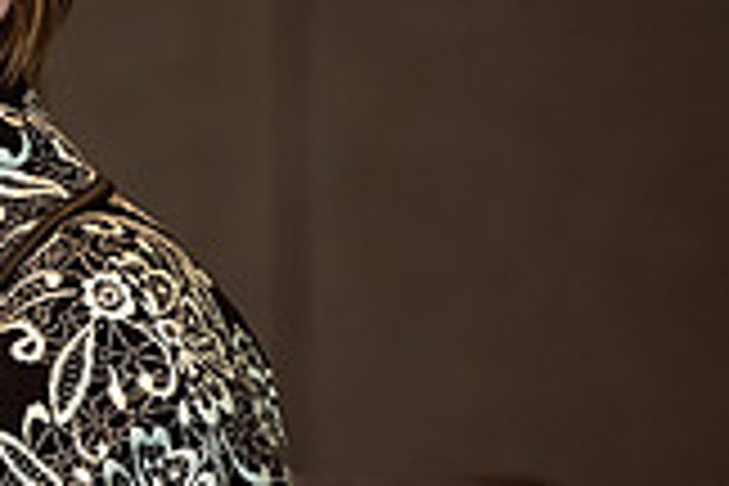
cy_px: 137
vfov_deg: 1.9
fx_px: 14498
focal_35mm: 716
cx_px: -238
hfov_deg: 2.9
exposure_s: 1/160
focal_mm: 200
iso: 1000
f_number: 3.2
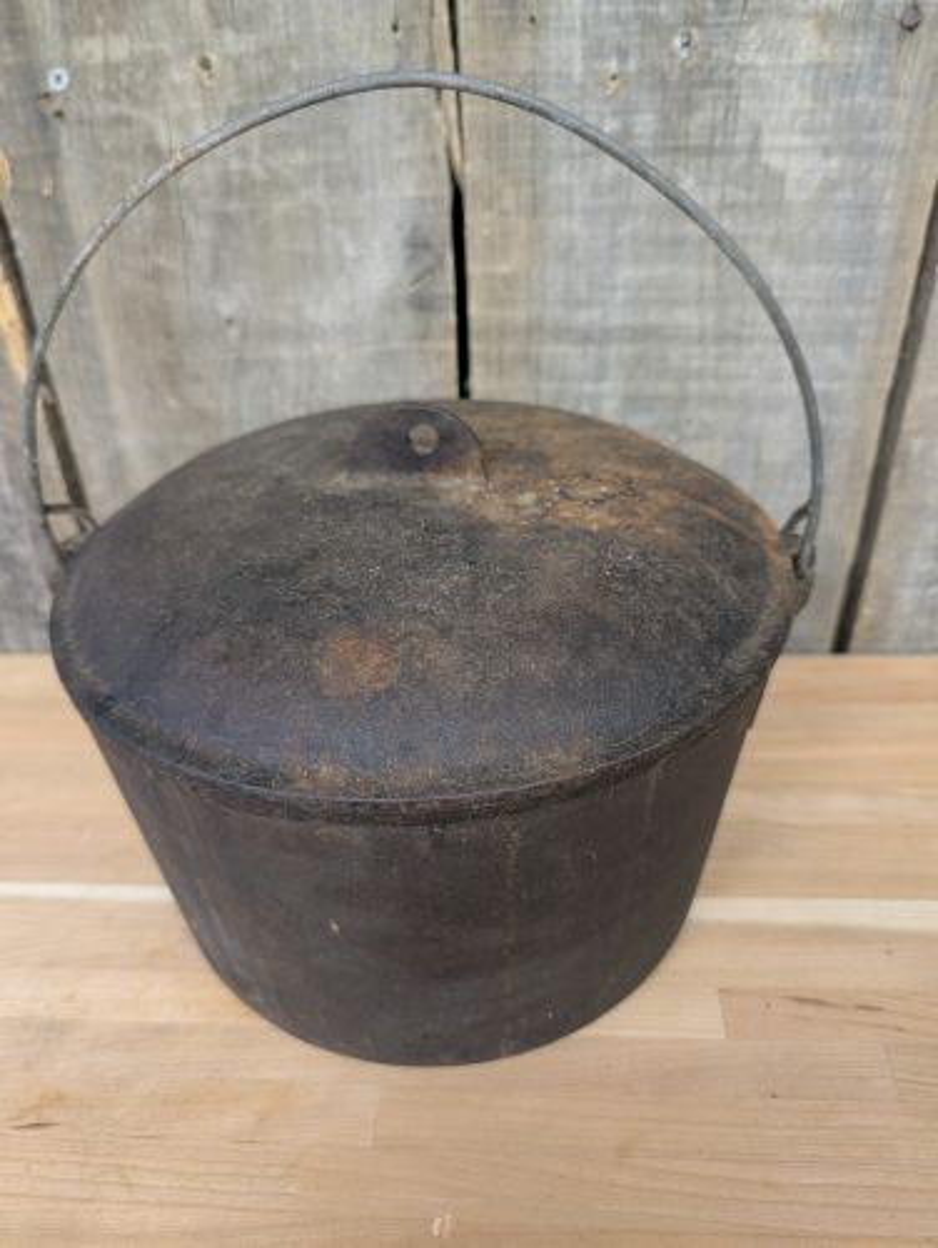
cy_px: 624
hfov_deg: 56.9
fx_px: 866
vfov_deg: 71.5
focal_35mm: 24
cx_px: 469
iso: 350
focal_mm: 6.9
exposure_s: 1/24
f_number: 1.68
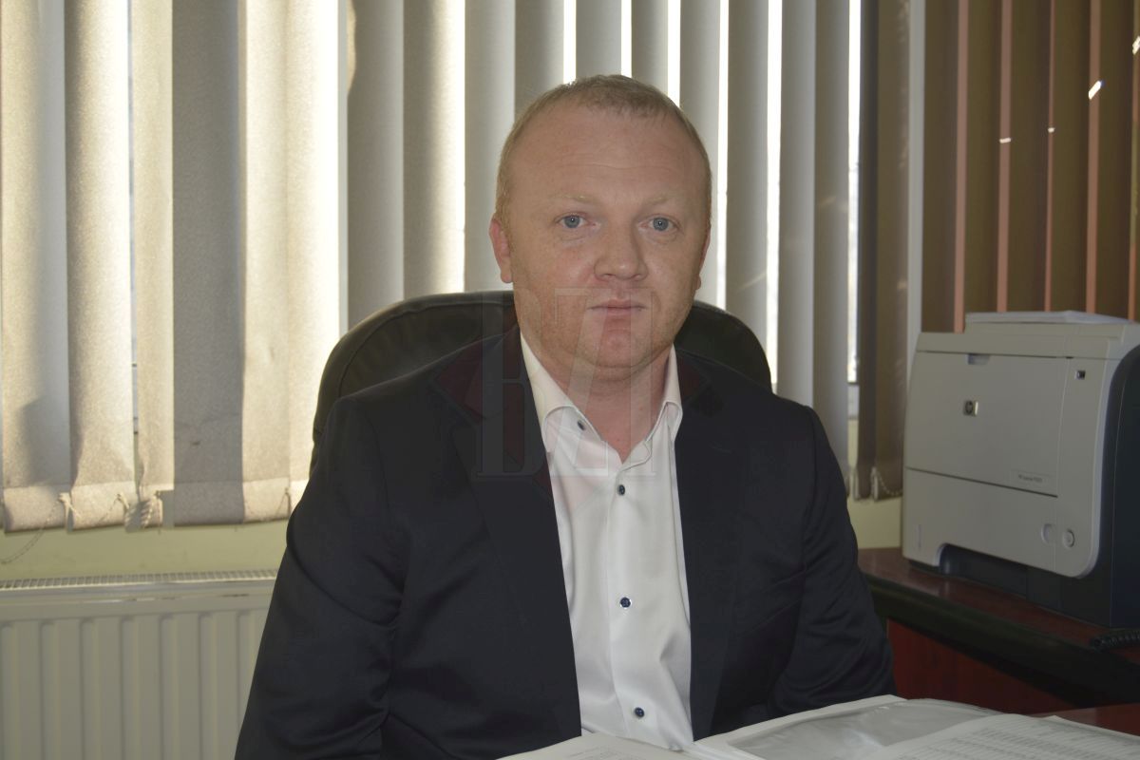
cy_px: 380
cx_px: 570
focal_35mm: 46
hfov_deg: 42.3
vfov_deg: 28.9
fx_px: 1472
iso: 200
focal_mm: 31
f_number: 4.2
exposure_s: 1/160
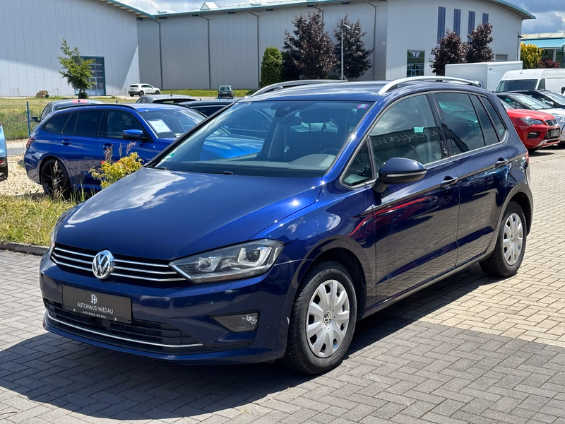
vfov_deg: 30.3
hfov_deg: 39.7
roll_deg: +0.5
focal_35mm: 48
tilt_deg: -9.7
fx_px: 783
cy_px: 212
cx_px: 282
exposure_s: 1/1590
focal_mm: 6.86
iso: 64
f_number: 1.78
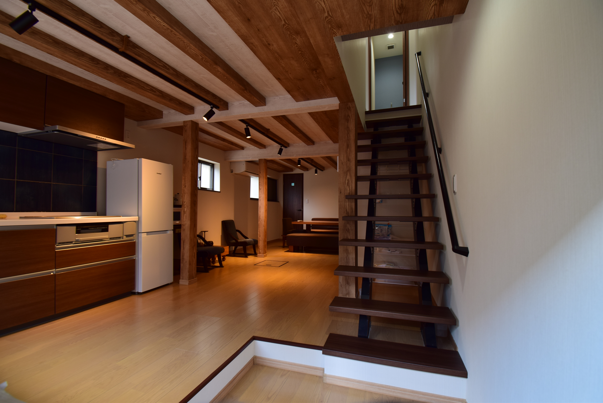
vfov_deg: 77.4
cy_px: 202
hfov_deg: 100.4
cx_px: 302
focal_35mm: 15
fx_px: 251
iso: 100
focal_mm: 10
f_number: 6.7
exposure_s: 1/10
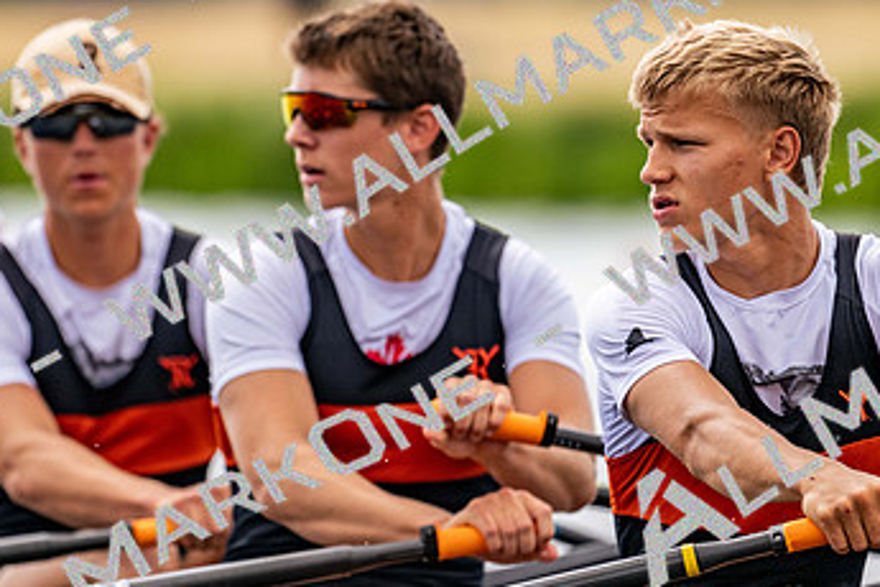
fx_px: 16450
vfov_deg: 2.0
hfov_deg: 3.1
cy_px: 348
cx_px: 418
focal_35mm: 673
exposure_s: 1/2500
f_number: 4.5
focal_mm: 400
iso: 360
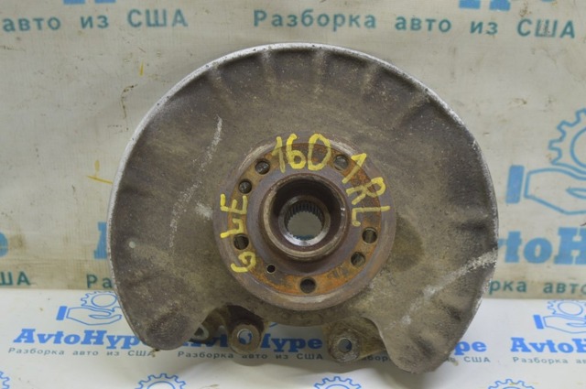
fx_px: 927
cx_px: 293
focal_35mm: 57
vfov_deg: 23.7
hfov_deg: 35.1
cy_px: 194
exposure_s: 1/20
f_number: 5.6
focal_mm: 38
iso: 400
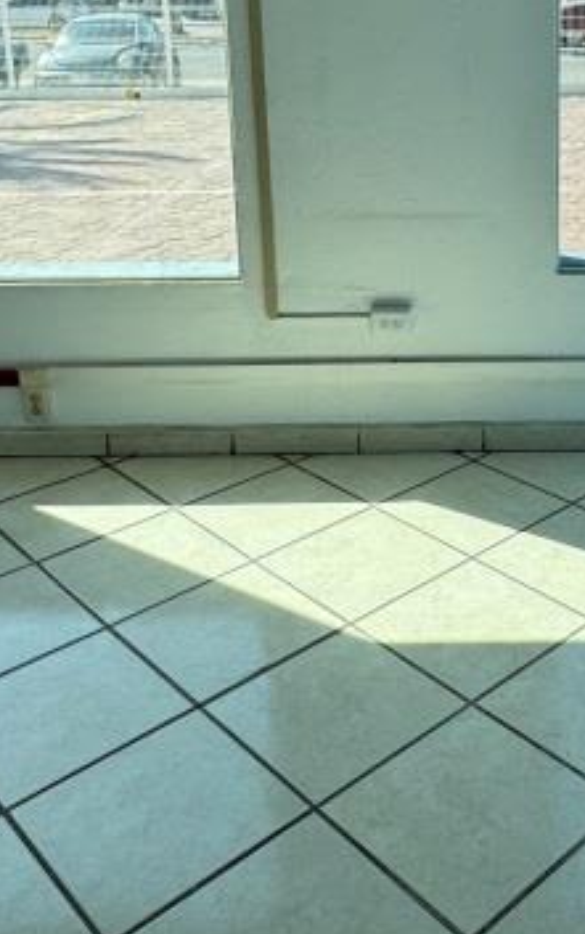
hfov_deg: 29.1
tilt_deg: -12.2
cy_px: 201
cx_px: 482
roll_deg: +0.8
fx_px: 1096
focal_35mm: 43
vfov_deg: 44.2
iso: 40
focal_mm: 2.22
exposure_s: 1/600
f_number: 2.2
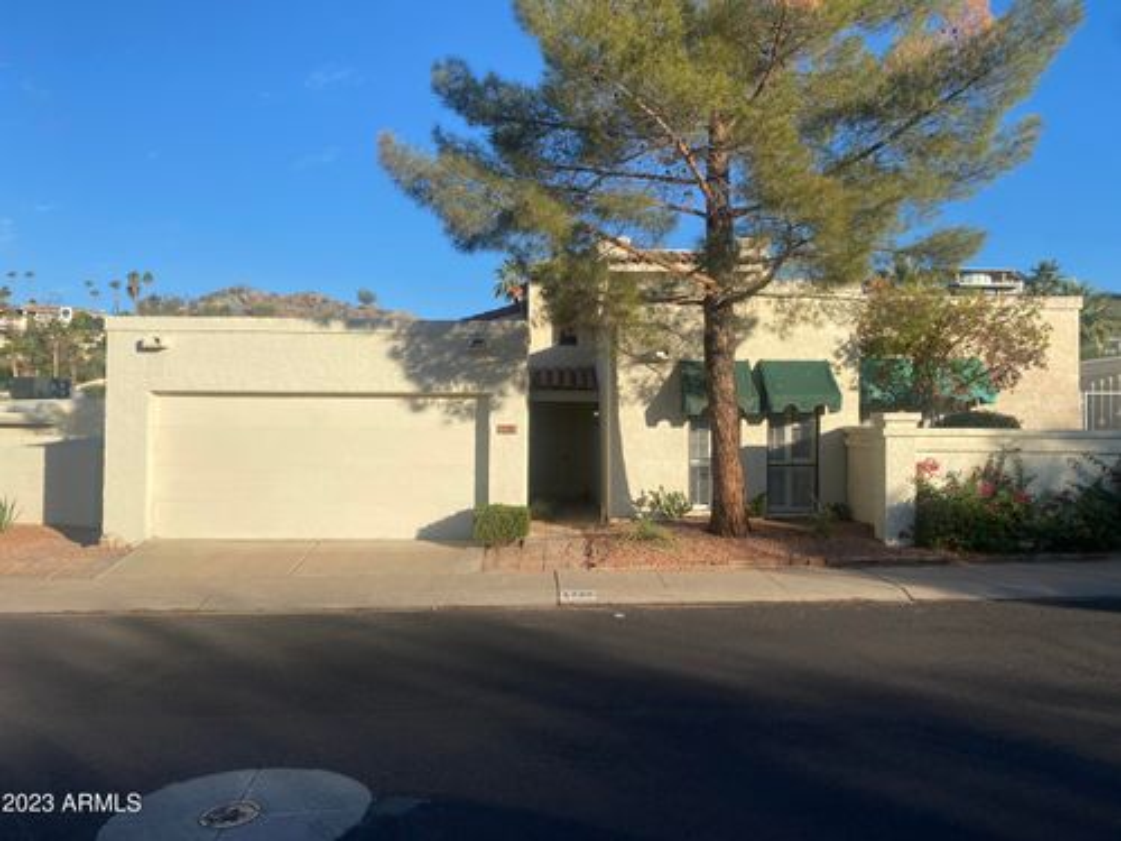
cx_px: 560
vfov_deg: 53.1
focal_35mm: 26
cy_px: 420
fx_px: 842
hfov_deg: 67.3
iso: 32
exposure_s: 1/2817
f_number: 1.8
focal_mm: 4.25
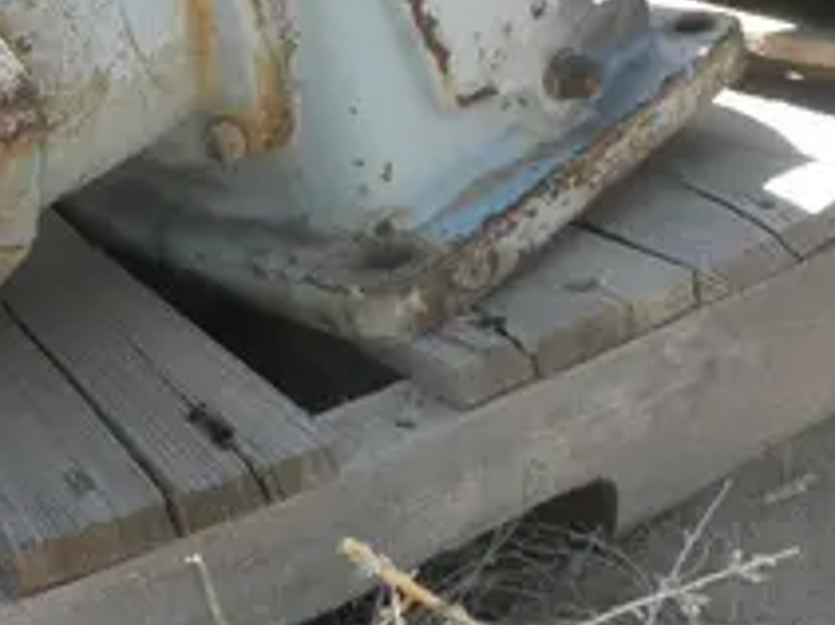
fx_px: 1278
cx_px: 158
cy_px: 150
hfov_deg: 35.0
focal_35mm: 53
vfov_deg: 27.1
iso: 64
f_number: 3
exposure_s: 1/200
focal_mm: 5
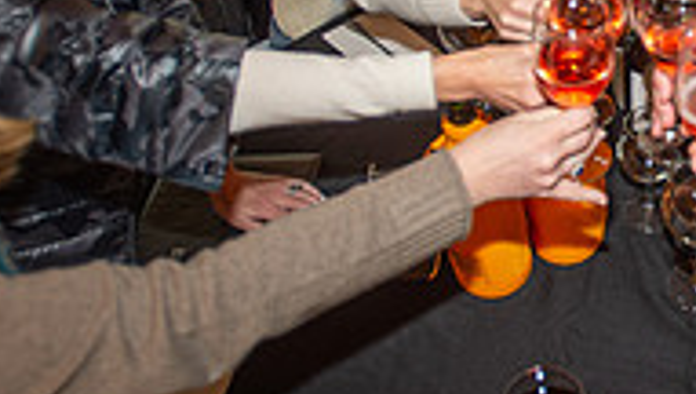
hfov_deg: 34.1
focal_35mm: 54
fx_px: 998
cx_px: 736
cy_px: 40
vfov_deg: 21.8
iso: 400
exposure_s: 1/200
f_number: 2.8
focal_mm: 17
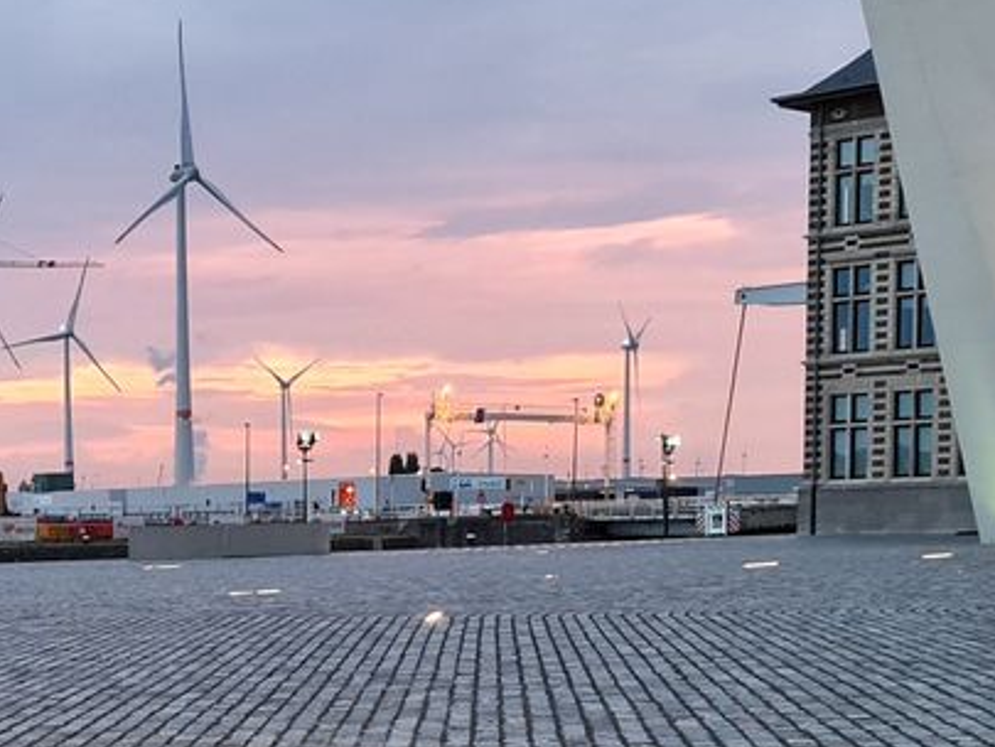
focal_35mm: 79
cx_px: 113
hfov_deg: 24.1
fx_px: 2271
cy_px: 772
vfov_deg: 18.1
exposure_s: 1/50
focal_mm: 7
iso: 500
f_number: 1.8
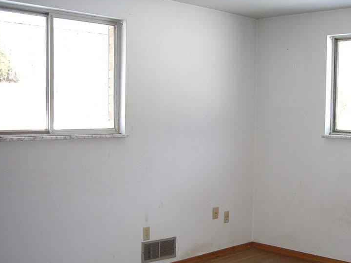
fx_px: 547
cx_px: 234
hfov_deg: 35.2
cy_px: 165
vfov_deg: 26.9
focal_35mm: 54
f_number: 2.7
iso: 100
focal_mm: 6.2
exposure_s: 1/100
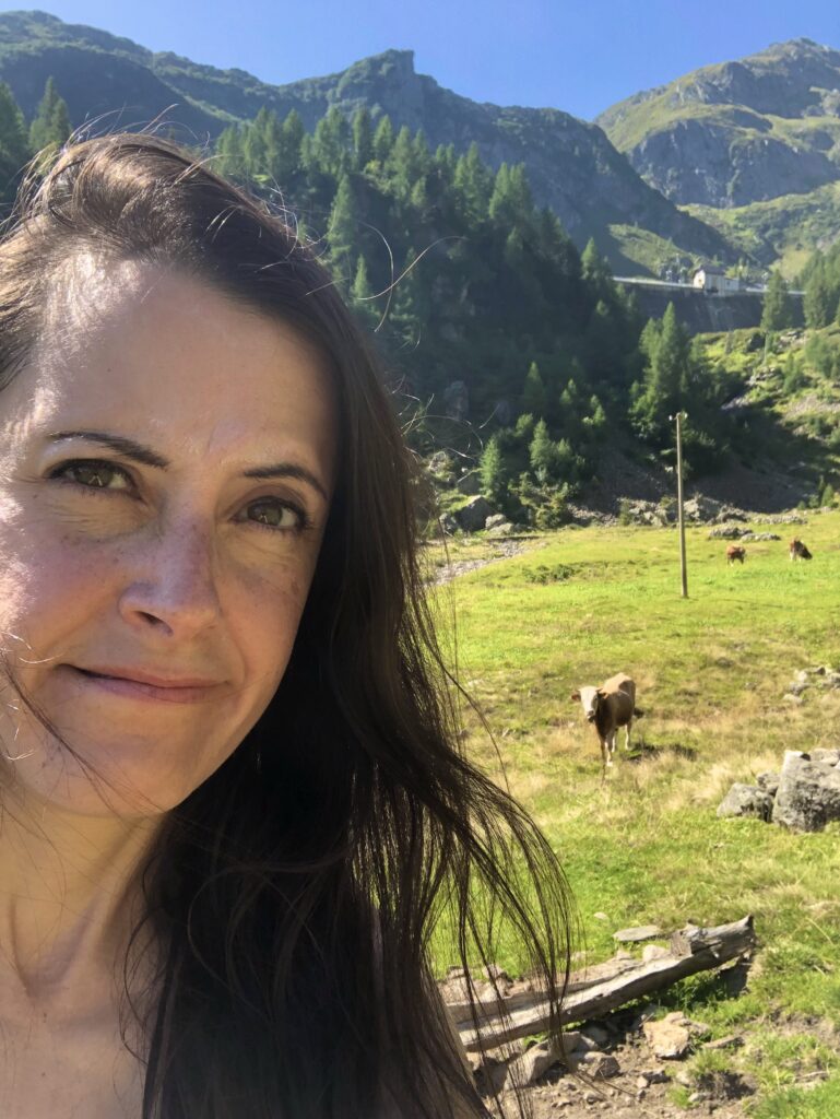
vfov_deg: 56.8
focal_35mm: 32
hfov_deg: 44.2
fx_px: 1034
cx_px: 420
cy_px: 560
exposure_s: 1/241
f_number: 2.2
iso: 20
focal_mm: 2.87
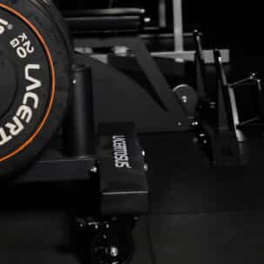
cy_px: -88
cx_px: 137
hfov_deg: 17.4
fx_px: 863
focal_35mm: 100
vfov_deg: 16.4
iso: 4000
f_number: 2.2
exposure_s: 1/80
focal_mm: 23
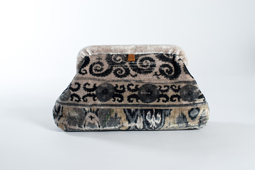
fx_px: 354
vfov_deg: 27.0
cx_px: 128
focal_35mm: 50
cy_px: 85
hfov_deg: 39.6
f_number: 6.3
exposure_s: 1/200
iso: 200
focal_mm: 50
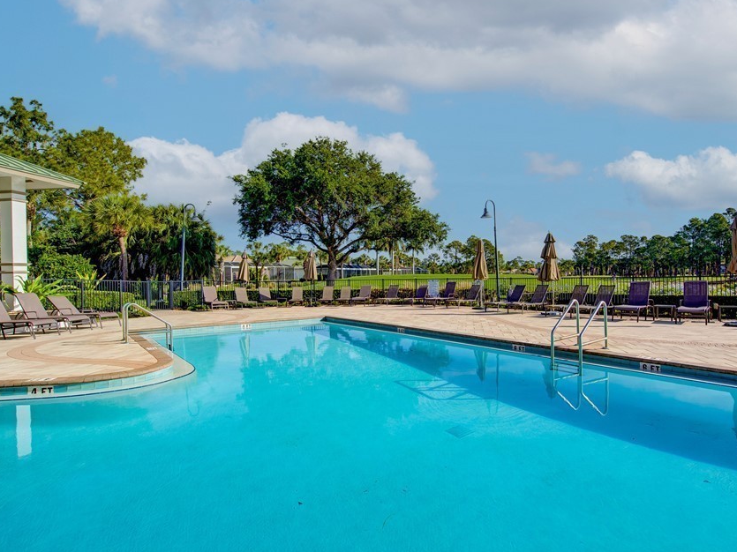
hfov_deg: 81.4
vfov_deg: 66.0
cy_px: 280
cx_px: 410
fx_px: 426
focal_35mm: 20
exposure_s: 1/160
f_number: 8
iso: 100
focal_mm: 16
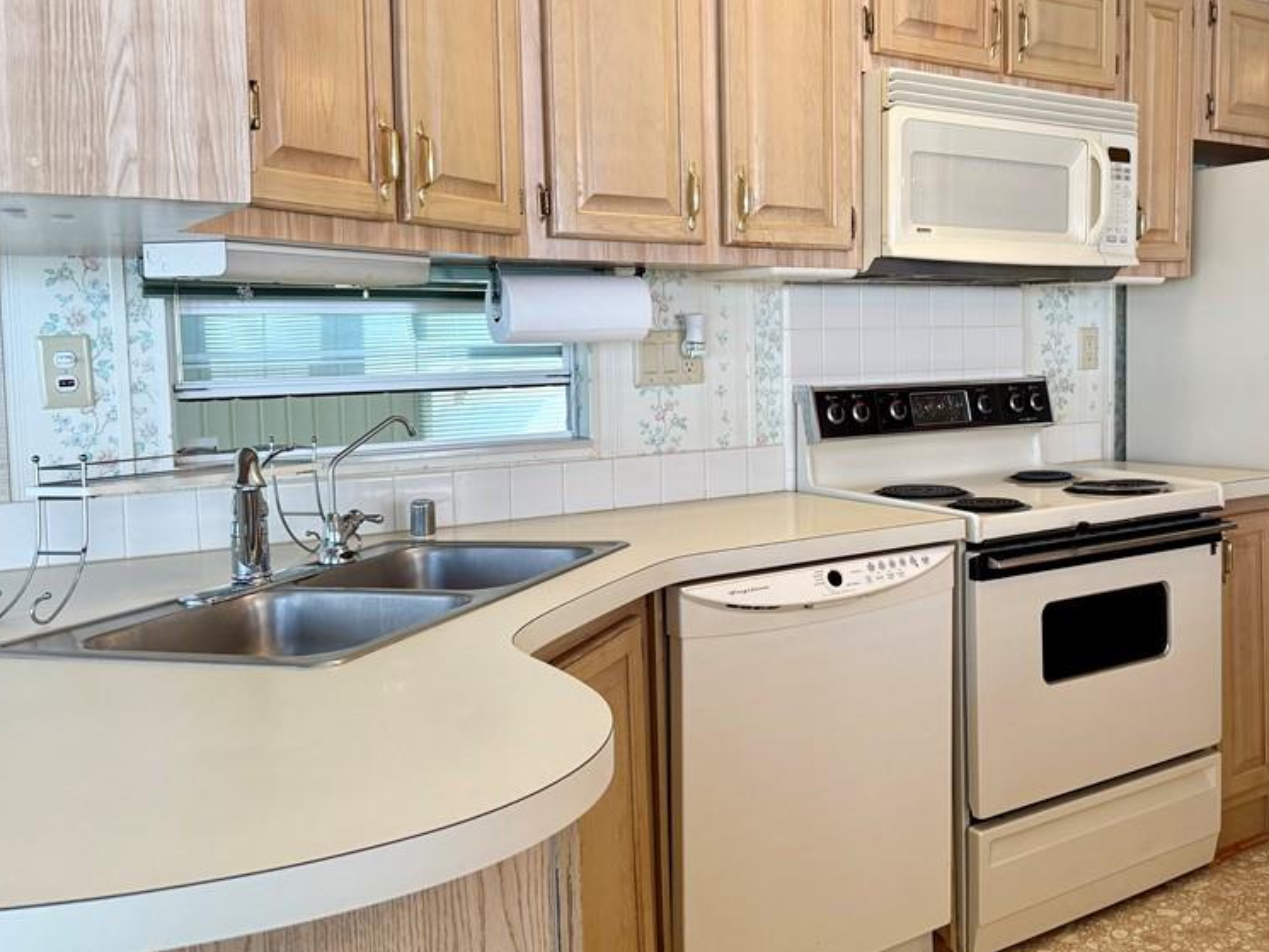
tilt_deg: -3.6
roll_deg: +1.6
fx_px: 1210
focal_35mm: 33
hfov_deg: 54.1
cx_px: 855
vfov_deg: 42.8
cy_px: 405
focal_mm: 6.76
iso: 200
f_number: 1.78
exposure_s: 1/120
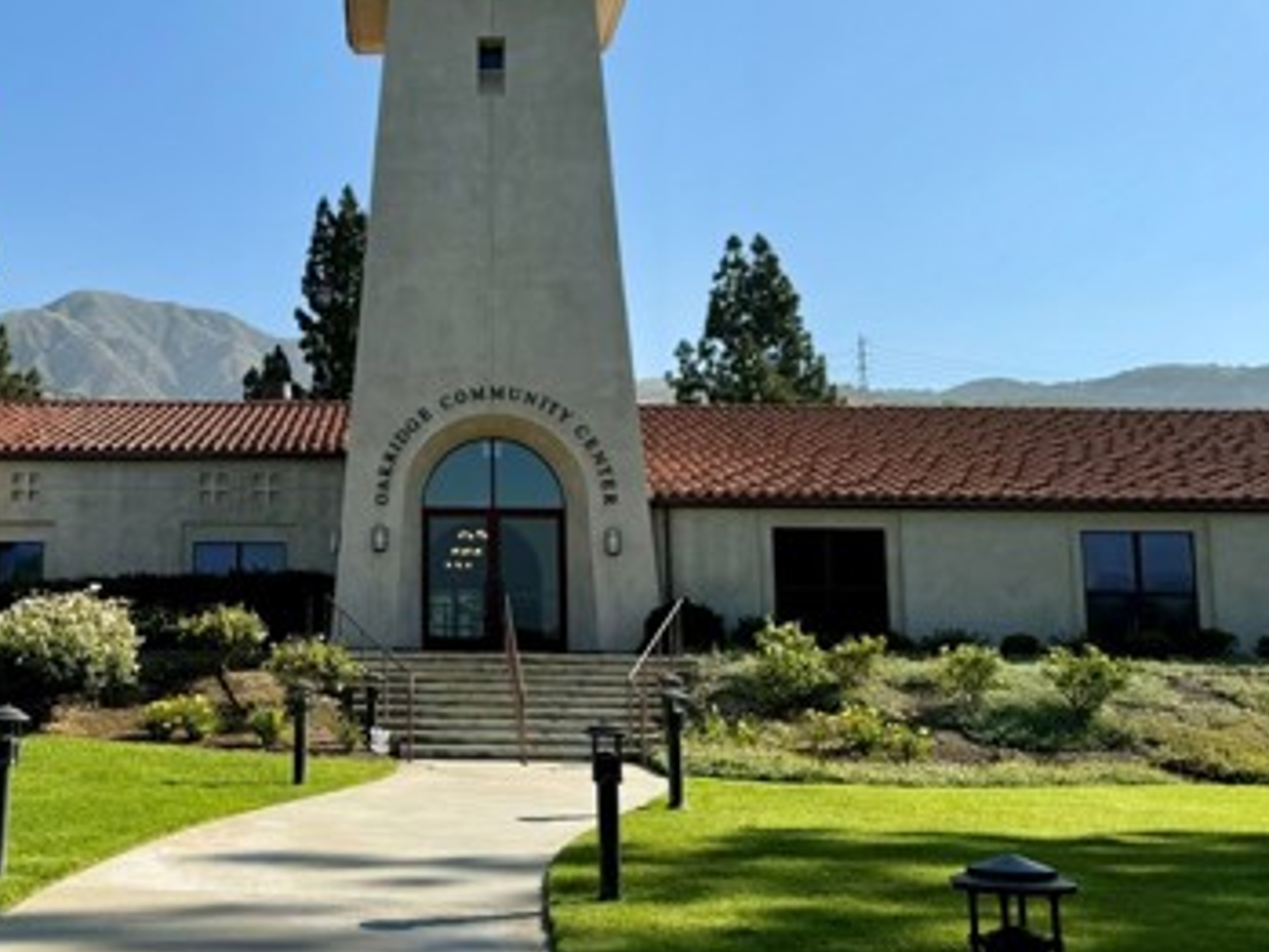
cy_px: 378
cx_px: 360
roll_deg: -0.2
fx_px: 1614
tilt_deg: +10.0
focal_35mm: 44
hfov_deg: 42.0
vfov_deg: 32.8
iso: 80
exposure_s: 1/5348
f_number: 1.78
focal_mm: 6.76
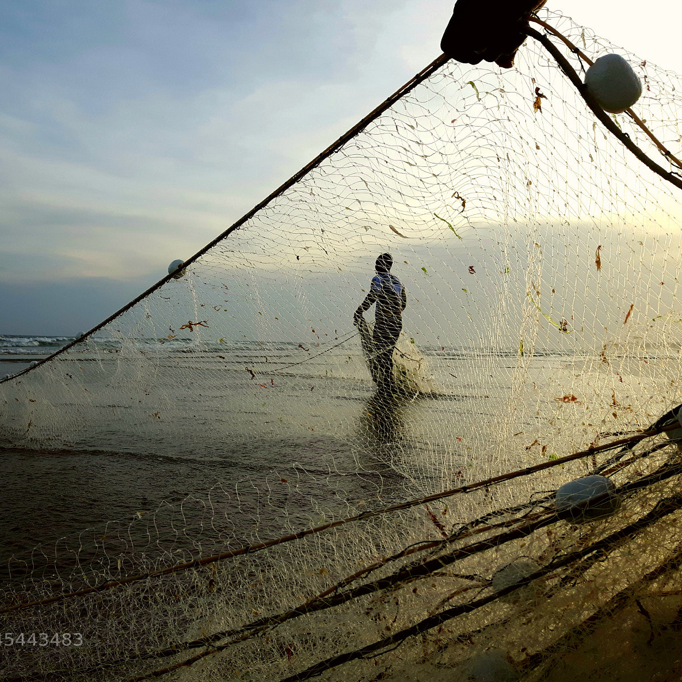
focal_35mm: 37
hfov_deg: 44.4
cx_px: 242
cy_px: 340
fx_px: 825
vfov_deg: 44.9
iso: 40
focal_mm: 3.7
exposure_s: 1/509
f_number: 1.9
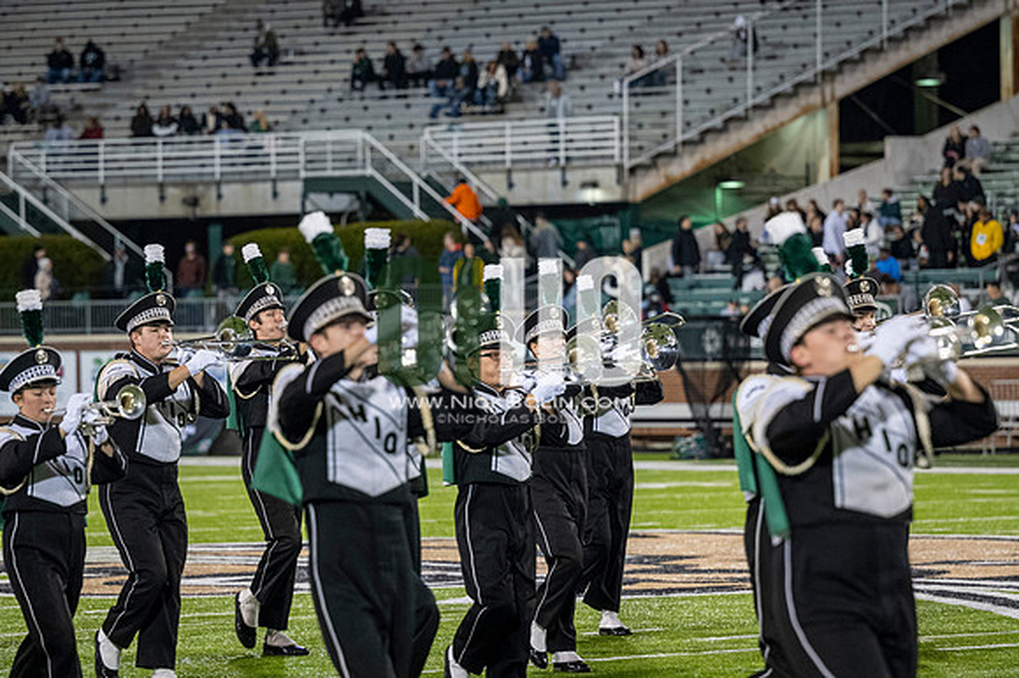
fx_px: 5092
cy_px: 339
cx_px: 510
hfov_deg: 11.4
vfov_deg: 7.6
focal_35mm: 180
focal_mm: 120
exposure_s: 1/500
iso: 1000
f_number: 2.8
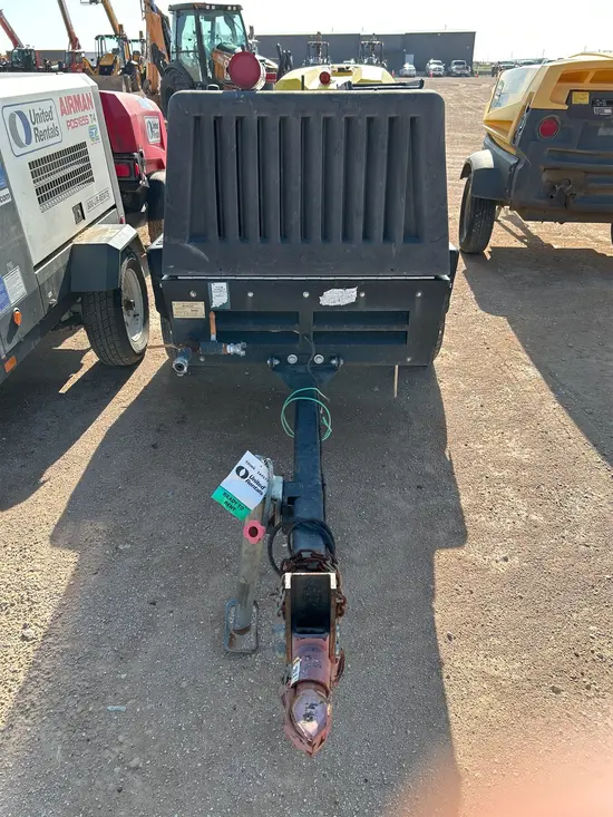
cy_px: 408
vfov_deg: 67.3
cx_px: 306
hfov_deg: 53.1
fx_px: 614
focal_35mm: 26
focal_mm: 5.7
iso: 50
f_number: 1.5
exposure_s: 1/1449
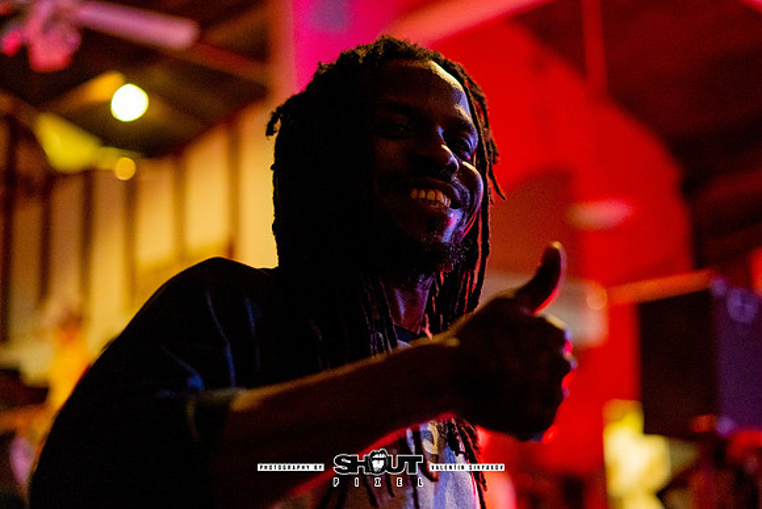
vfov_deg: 25.1
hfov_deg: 36.9
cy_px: 240
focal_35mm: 54
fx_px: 1141
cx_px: 408
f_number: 2
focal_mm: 50
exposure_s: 1/160
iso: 3200
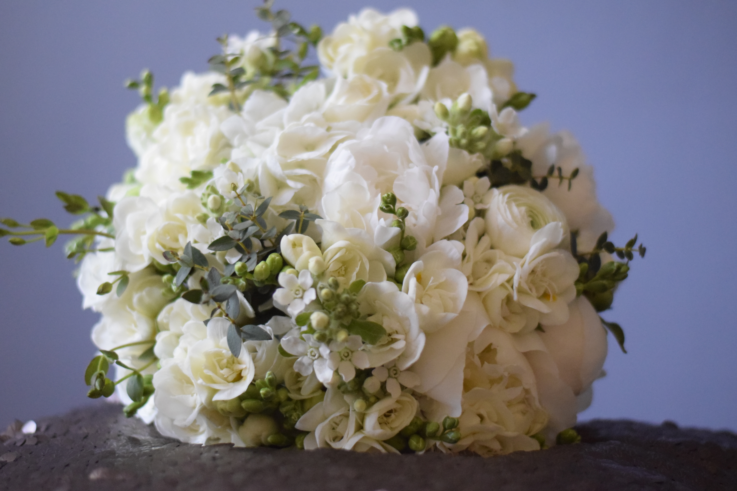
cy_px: 246
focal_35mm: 75
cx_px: 368
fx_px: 1535
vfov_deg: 18.2
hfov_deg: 27.0
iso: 5000
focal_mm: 50
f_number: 1.8
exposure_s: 1/50
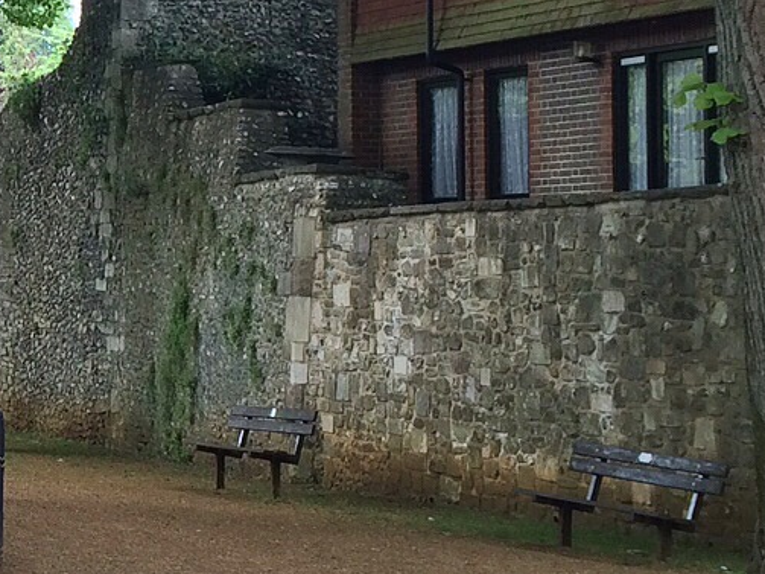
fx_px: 2607
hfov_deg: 15.3
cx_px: -411
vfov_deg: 12.5
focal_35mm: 118
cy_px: 67
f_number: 2.2
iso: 32
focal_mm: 4.15
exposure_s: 1/117
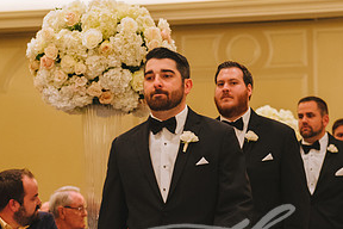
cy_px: 137
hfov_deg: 17.5
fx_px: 1115
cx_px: 226
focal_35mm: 117
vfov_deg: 11.7
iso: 2500
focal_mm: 58
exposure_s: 1/160
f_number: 3.5
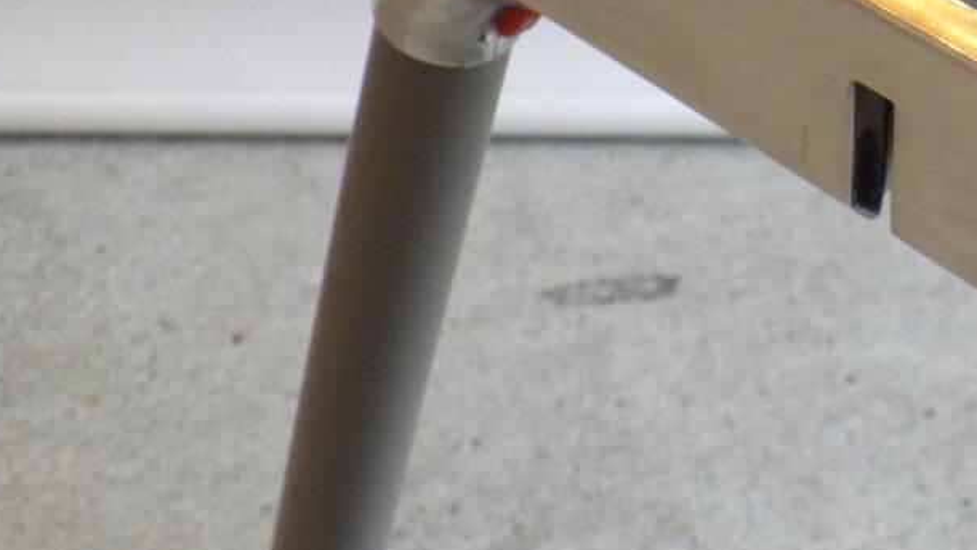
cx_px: 1156
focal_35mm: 96
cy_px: -42
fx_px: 2487
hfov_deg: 20.8
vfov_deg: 12.4
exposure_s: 1/40
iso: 125
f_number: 3.5
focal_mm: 5
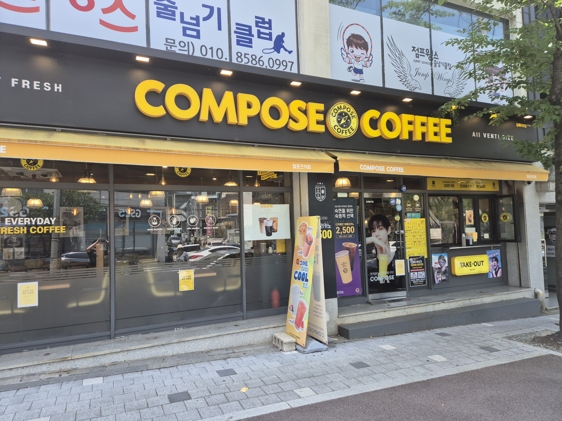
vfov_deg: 58.9
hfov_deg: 73.9
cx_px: 281
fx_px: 373
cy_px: 210
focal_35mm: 23
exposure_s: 1/340
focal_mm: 5.4
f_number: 1.8
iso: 25
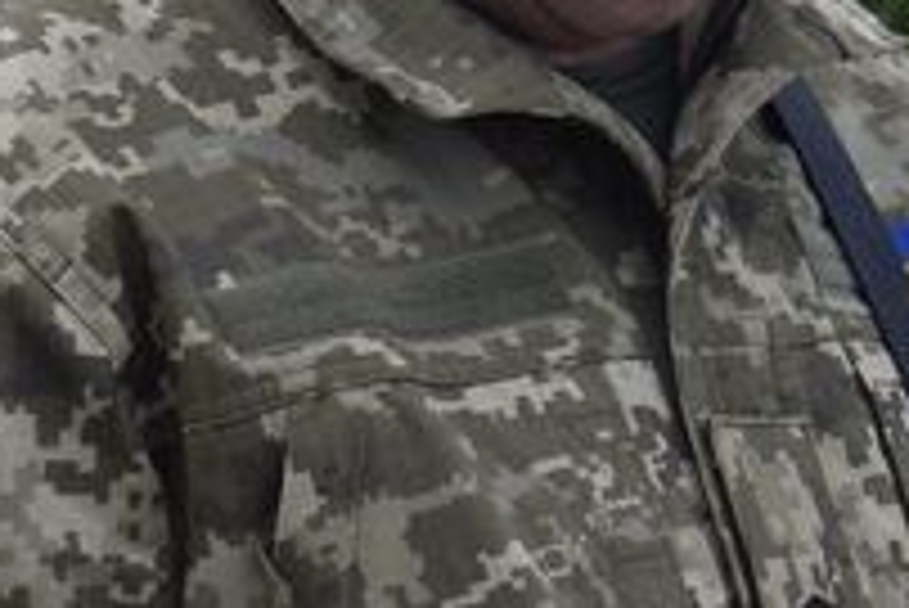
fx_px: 7728
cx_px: 436
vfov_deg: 4.5
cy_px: 227
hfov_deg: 6.7
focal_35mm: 306
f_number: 8
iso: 200
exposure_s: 1/250
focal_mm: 55
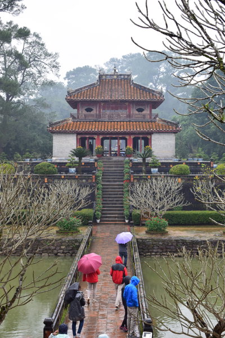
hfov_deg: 23.8
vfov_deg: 35.1
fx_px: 534
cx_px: 112
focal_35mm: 57
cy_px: 169
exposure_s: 1/60
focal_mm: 38
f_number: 8
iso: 400
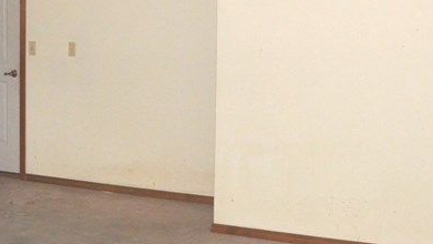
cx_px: 112
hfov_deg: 22.0
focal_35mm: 96
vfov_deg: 12.5
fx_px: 1102
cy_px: 42
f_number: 4
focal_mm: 22
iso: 800
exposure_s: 1/60
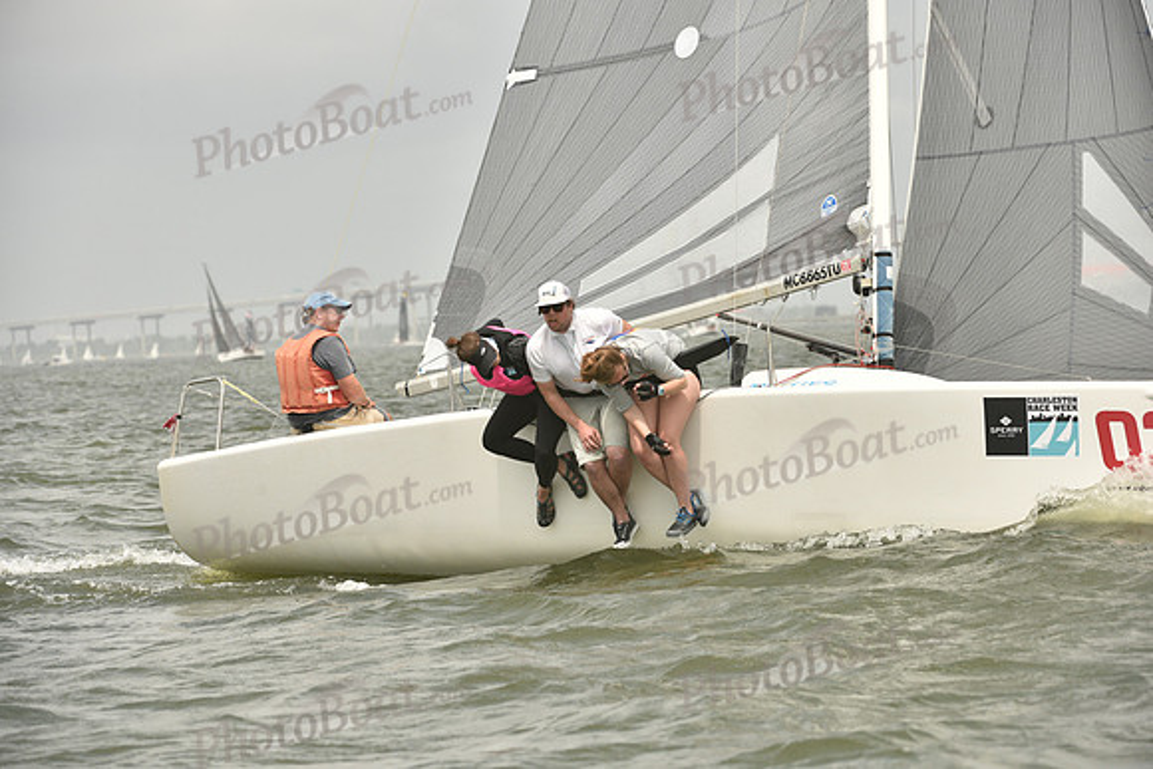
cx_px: 576
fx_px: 6407
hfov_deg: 10.3
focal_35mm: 200
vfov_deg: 6.9
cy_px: 384
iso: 320
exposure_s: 1/1250
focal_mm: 200
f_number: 7.1
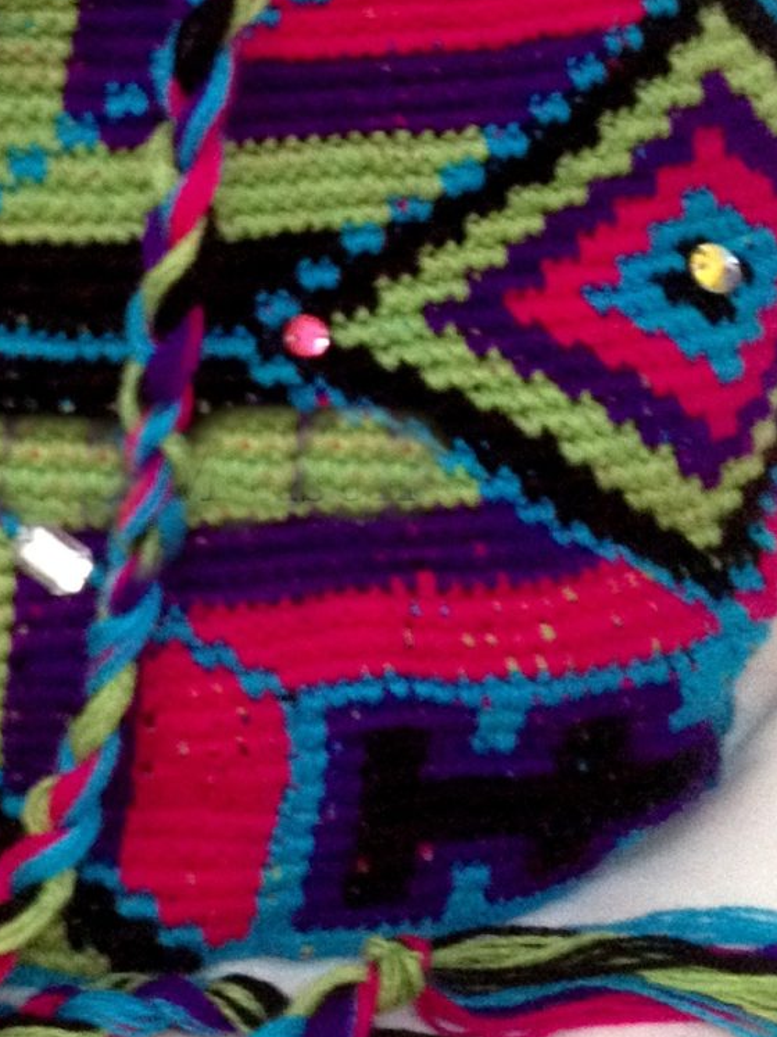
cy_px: 117
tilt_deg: -14.0
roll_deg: +4.6
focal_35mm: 96
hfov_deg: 15.2
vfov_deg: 20.1
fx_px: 2874
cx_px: 25
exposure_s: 1/20
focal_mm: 4.28
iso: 400
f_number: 2.4
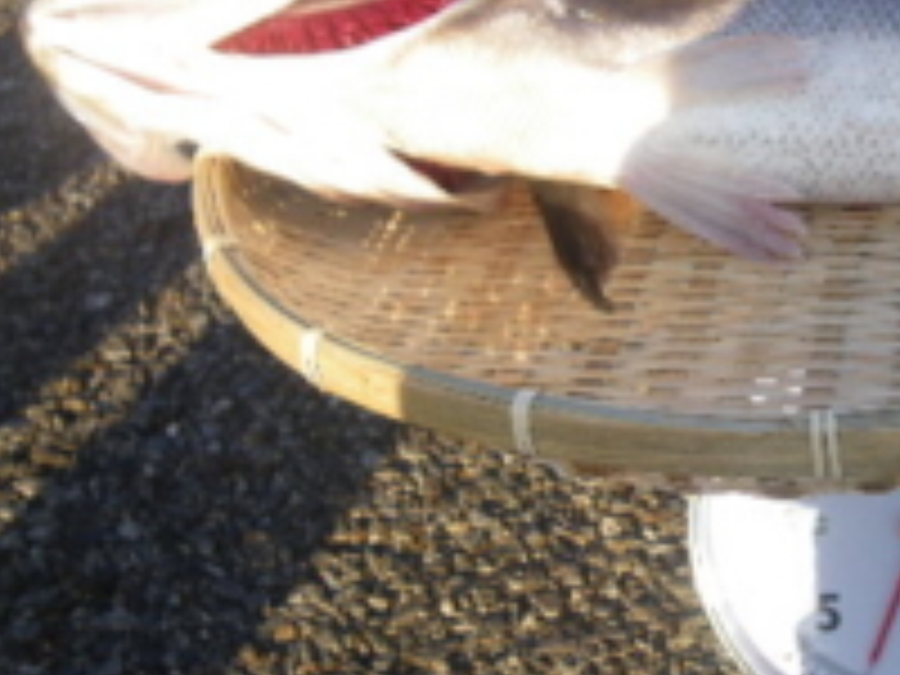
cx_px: 886
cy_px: 270
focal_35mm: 56
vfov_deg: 26.1
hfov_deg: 31.9
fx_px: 1456
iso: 50
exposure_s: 1/160
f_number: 3.5
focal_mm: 5
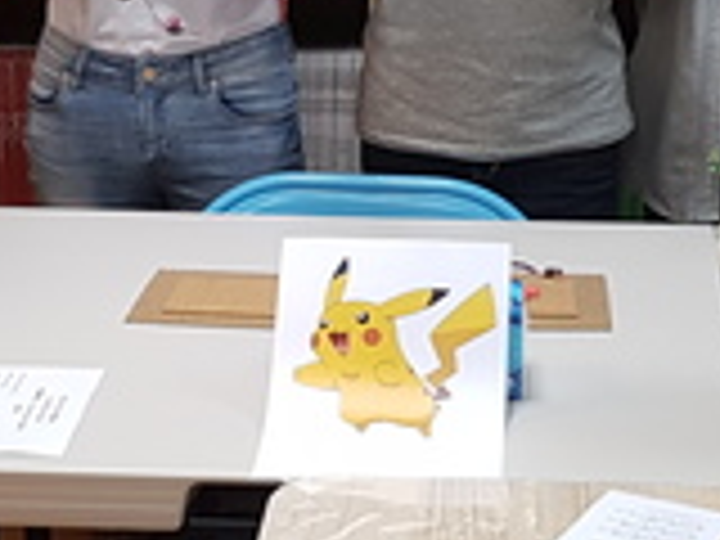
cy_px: 214
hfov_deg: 17.3
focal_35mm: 114
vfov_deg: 13.0
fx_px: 2371
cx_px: 306
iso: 64
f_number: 1.7
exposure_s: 1/60
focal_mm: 4.2
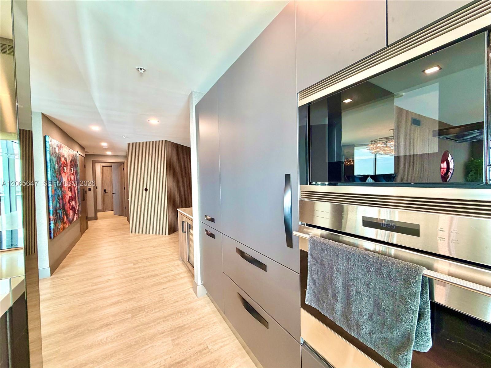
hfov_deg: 102.1
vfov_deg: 85.7
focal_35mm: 14
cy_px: 184
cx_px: 246
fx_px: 199
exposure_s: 1/60
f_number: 2.2
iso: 250
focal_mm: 2.22
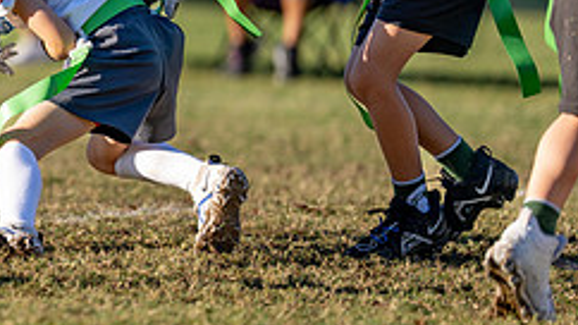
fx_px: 8228
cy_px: -5
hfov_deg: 4.0
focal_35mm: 537
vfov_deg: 2.3
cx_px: -91
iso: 160
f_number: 2.8
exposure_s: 1/1250
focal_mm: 200
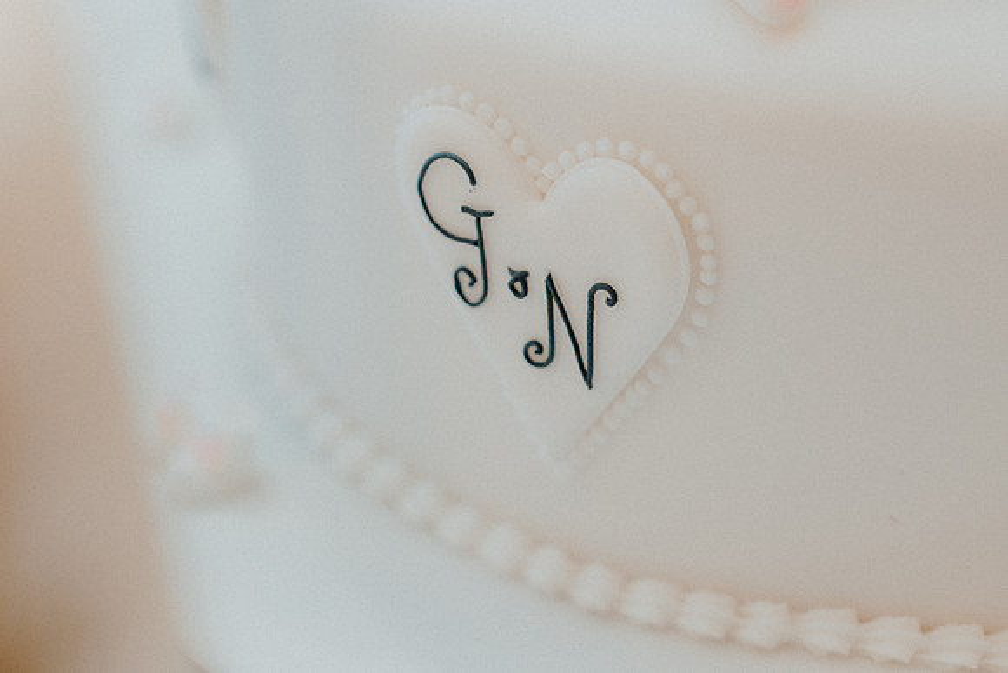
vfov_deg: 13.0
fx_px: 2941
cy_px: 336
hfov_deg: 19.5
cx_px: 504
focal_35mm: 105
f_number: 3.5
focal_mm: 70
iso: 800
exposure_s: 1/160
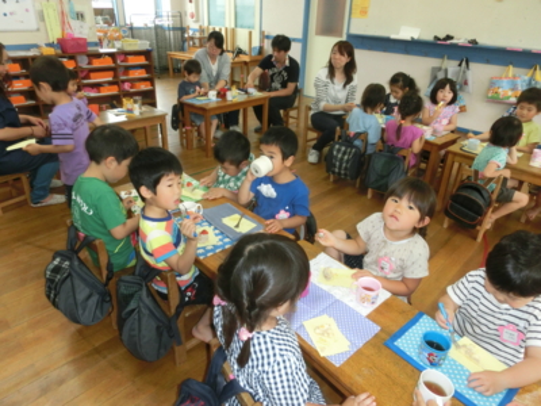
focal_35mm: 24
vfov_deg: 56.8
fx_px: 375
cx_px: 270
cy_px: 203
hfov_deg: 71.6
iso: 400
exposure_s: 1/125
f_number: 3
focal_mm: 4.24
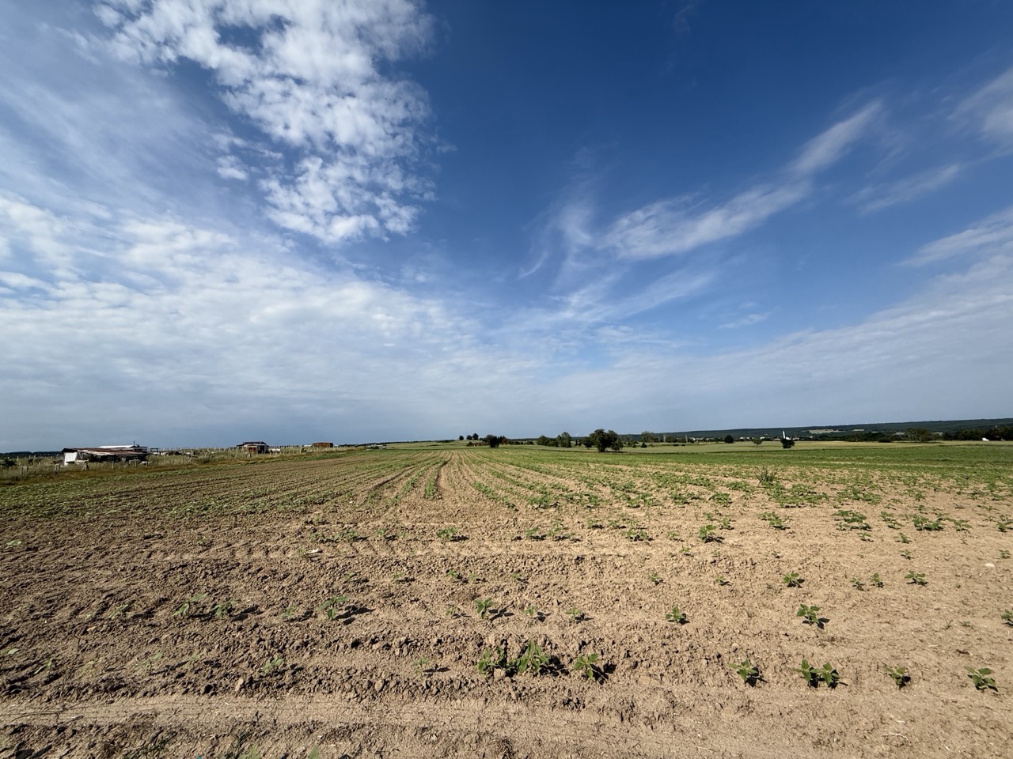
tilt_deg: +7.8
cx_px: 506
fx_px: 410
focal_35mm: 14
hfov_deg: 102.1
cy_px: 380
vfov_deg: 85.7
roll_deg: +2.4
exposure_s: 1/3289
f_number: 2.2
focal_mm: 2.22
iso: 50
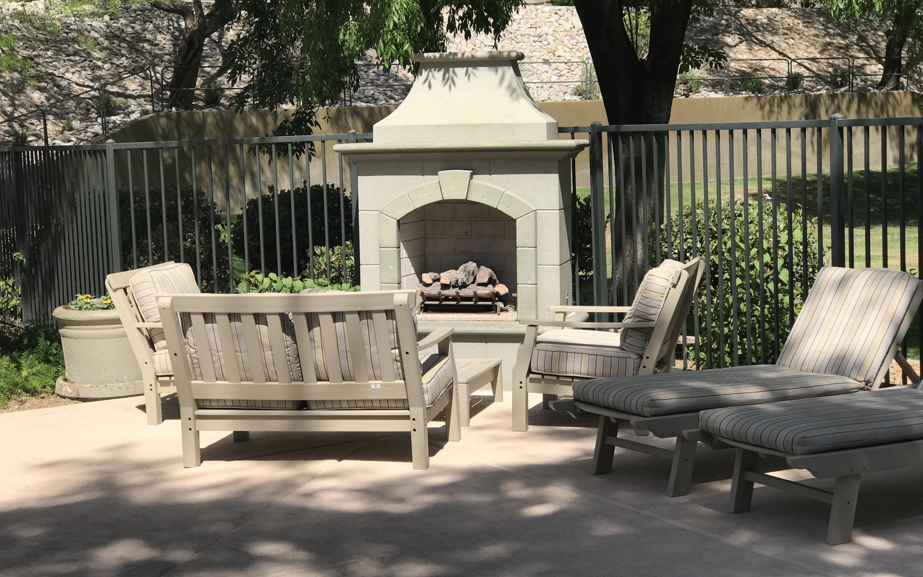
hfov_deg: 33.5
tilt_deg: -7.5
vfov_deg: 21.3
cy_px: 255
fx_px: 1534
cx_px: 457
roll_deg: +1.9
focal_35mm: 61
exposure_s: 1/736
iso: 20
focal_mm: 6.6
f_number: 2.8
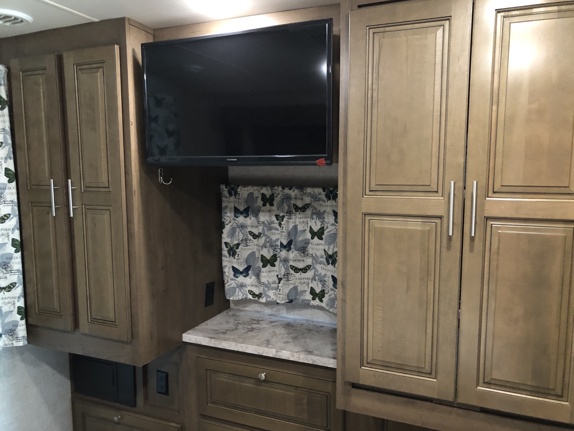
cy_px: 216
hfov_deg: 63.4
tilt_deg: -8.7
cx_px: 287
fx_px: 464
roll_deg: +0.1
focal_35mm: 28
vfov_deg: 49.7
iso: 100
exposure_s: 1/4
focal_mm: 3.99
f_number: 1.8
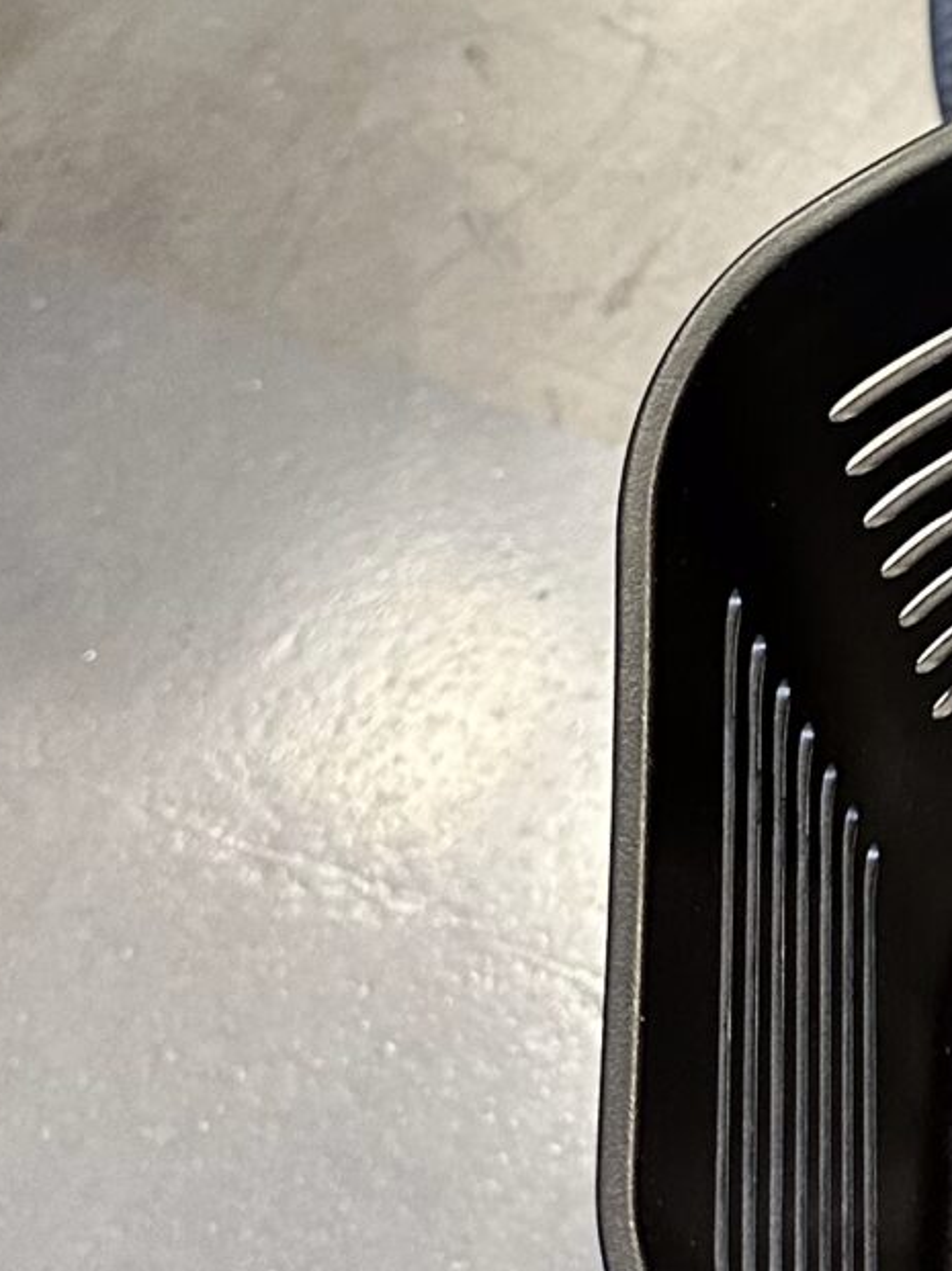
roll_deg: -1.6
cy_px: -86
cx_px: 1607
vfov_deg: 19.1
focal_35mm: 99
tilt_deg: -39.3
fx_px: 3634
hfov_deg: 13.6
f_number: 1.78
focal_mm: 6.86
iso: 400
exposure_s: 1/60
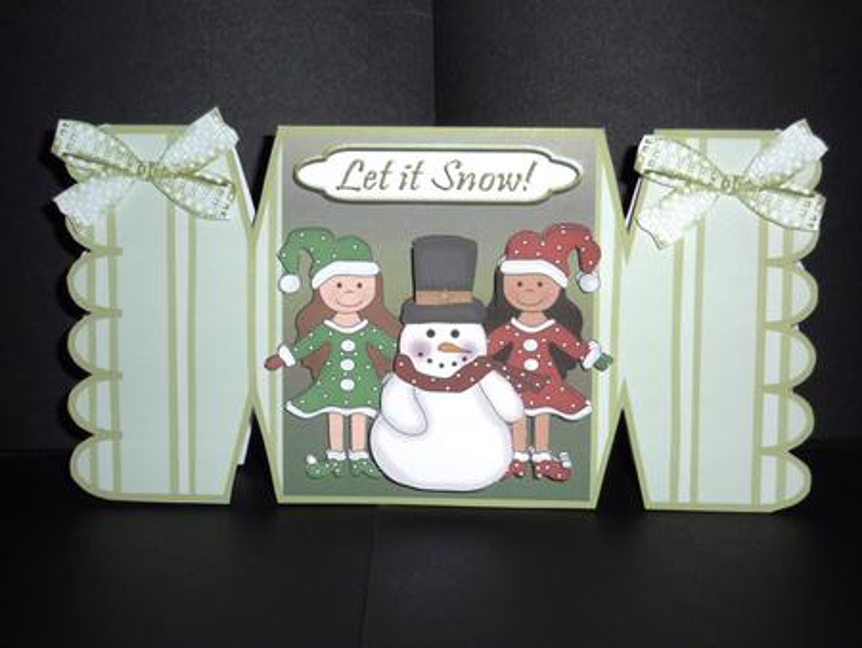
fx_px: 1470
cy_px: 324
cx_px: 431
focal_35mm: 59
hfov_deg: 32.7
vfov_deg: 24.8
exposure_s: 1/30
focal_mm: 9.7
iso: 100
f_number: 3.9
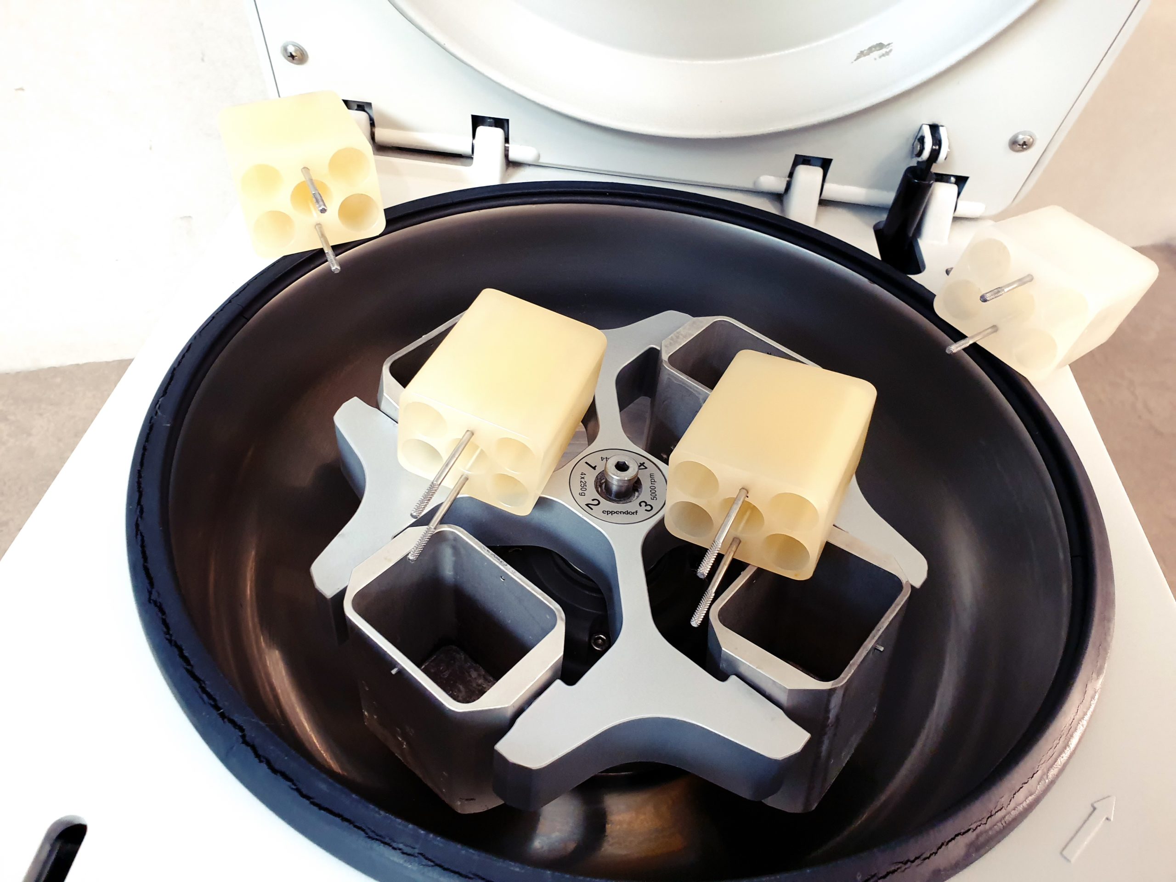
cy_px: 441
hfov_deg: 67.3
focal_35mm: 26
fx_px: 883
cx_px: 588
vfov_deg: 53.1
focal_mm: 4.3
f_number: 2.4
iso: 320
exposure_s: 1/25
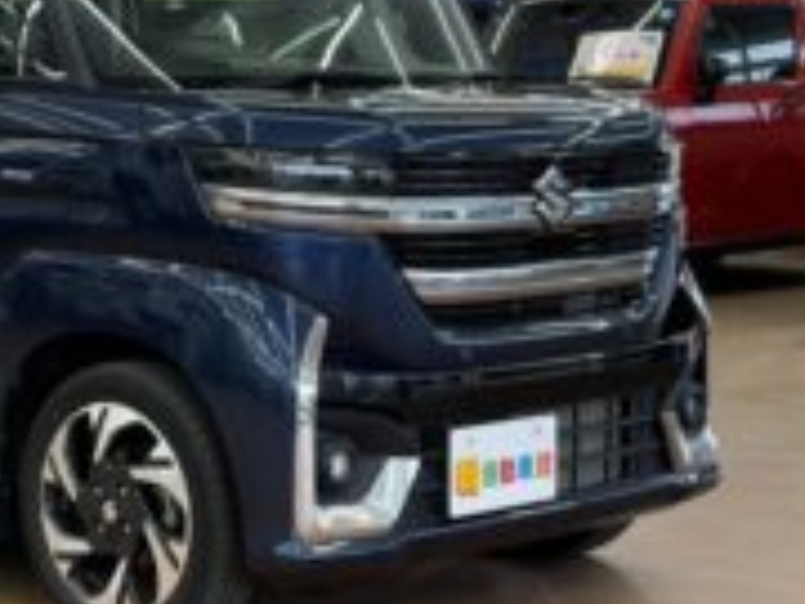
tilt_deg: -3.1
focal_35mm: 101
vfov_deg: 14.6
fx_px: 2349
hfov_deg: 19.1
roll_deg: +1.0
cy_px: 235
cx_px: 63
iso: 100
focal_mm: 5.96
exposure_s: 1/100
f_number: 1.6
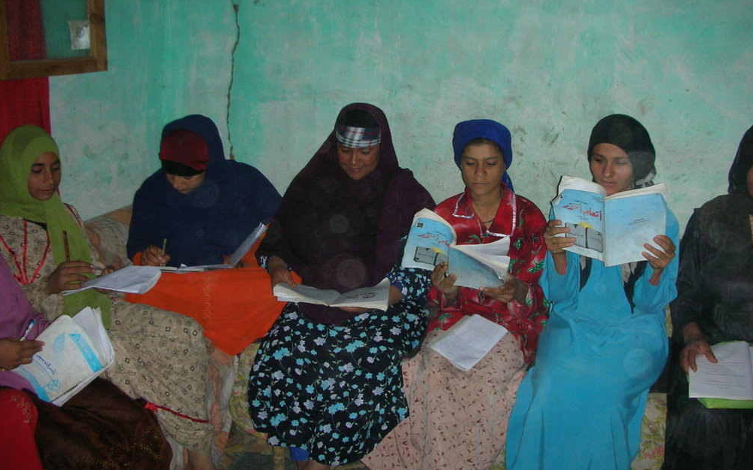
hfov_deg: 51.5
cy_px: 215
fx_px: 780
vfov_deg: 33.6
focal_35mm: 38
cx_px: 371
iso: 117
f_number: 3
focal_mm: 5.8
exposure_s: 1/60.1
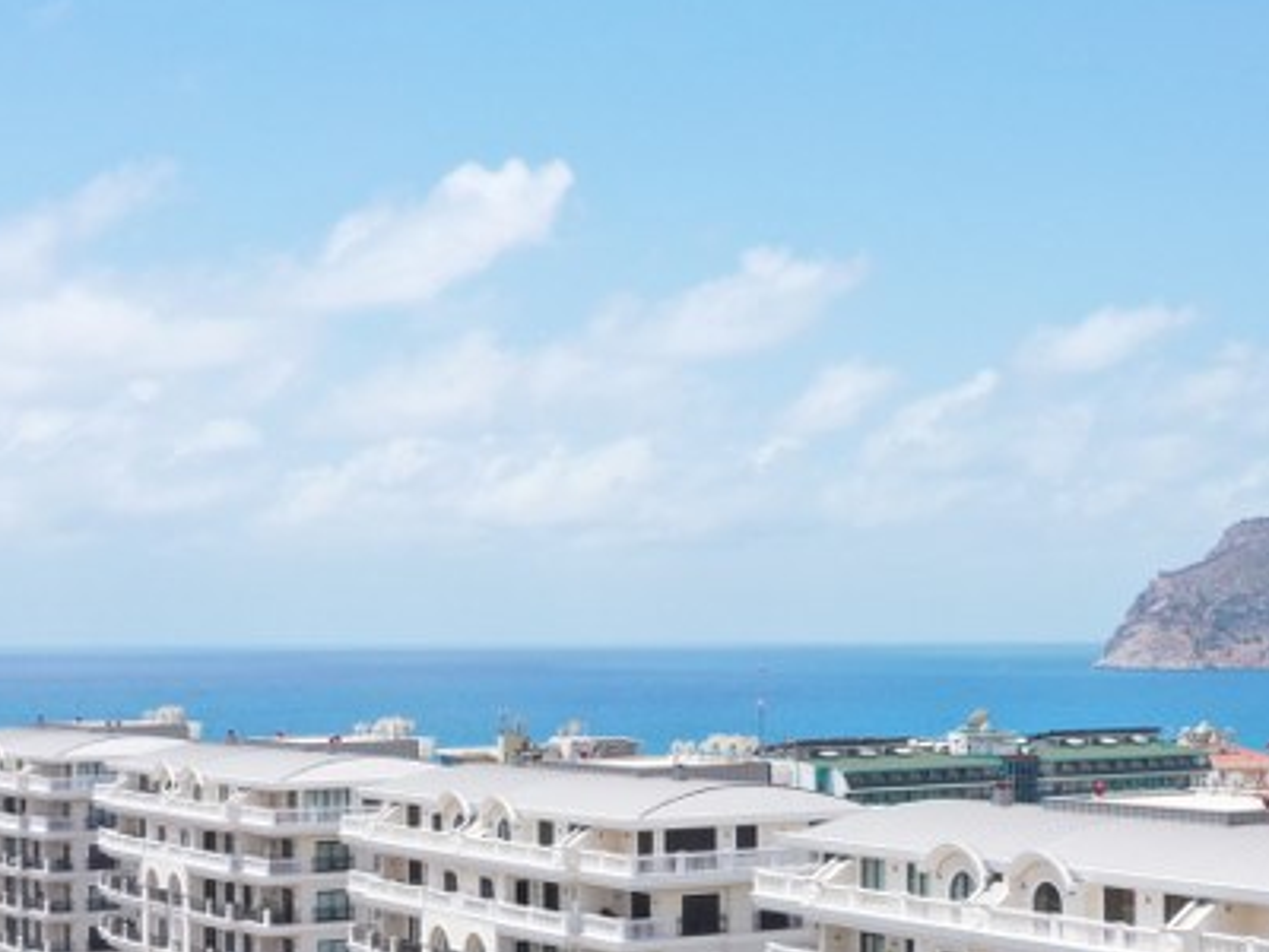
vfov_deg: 21.2
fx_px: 2529
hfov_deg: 28.1
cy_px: 697
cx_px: 733
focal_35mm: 69
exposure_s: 1/100
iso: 100
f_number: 11
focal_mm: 10.26
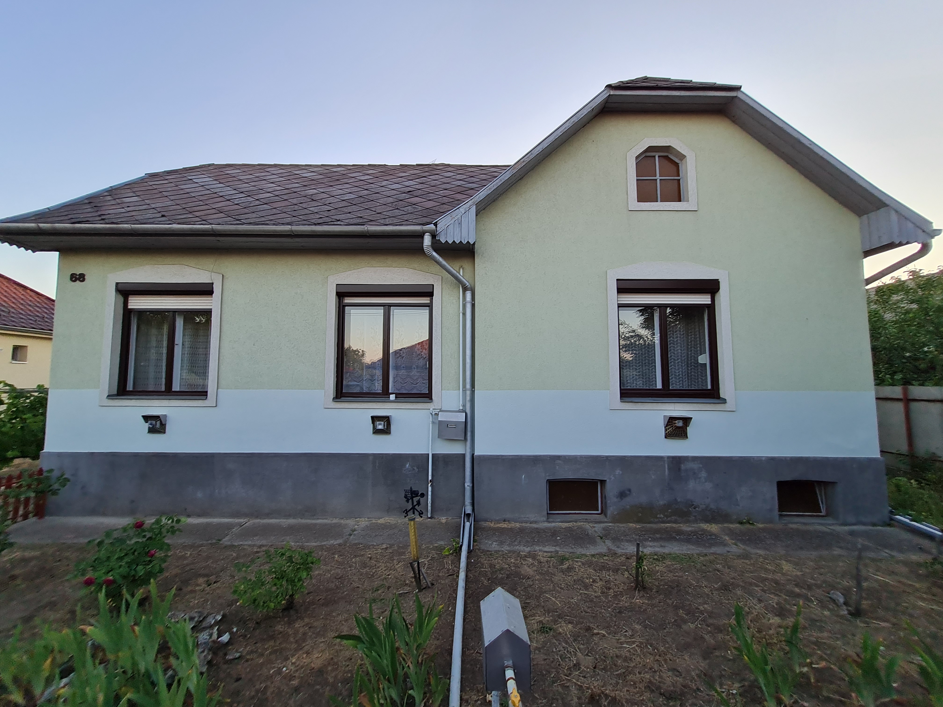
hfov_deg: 106.2
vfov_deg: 89.9
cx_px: 472
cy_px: 354
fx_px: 354
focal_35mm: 13
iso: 50
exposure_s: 1/129
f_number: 2.2
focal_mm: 1.74
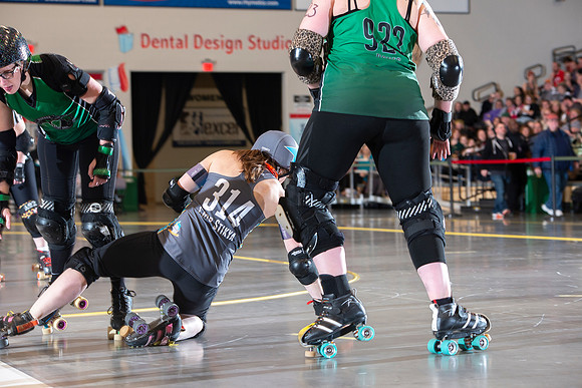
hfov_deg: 19.5
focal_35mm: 105
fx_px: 1698
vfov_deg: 13.0
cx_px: 291
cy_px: 194
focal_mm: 105
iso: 640
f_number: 5.6
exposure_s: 1/160
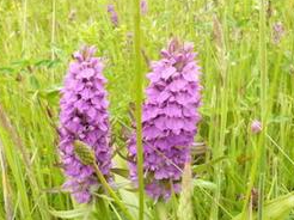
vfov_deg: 35.1
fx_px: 348
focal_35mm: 41
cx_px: 141
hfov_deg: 45.8
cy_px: 116
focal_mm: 4.6
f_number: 2.8
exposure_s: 1/160
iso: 100
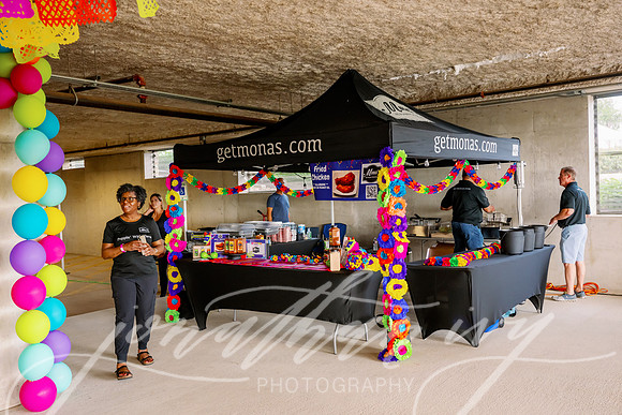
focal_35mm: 34
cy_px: 208
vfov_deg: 38.9
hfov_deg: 55.8
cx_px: 311
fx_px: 588
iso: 1600
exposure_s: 1/100
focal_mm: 34
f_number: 4.5
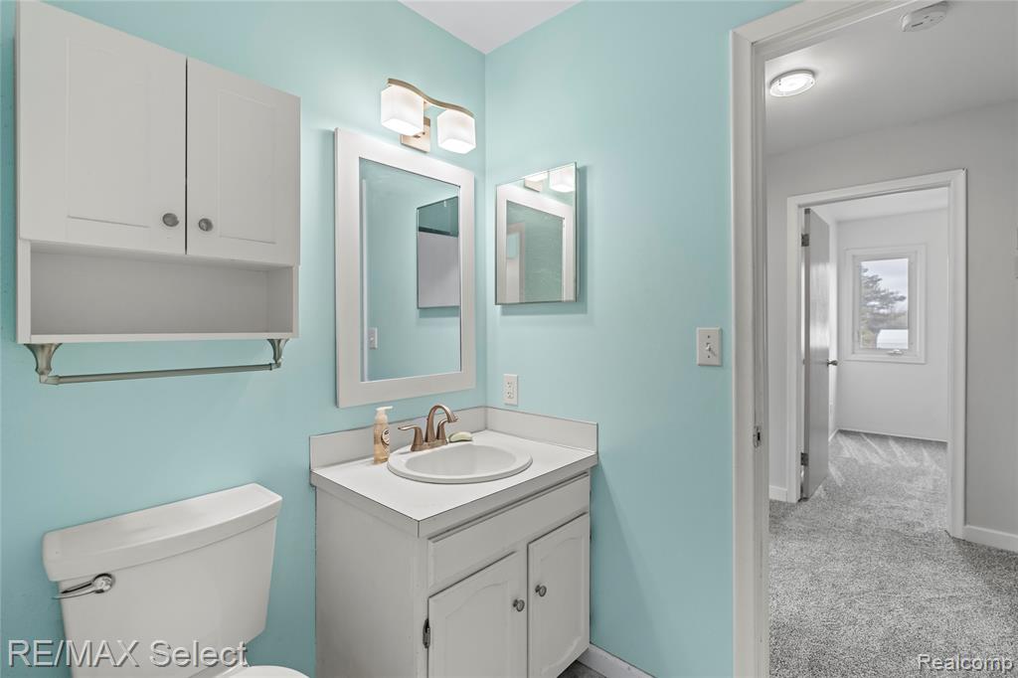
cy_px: 339
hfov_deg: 96.8
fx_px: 452
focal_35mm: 16
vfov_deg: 73.7
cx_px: 509
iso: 250
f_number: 3.2
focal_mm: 16
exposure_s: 1/30
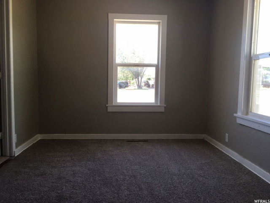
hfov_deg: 61.7
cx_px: 135
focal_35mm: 29
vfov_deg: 48.2
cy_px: 102
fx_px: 226
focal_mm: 4.15
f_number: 2.2
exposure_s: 1/60
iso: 25
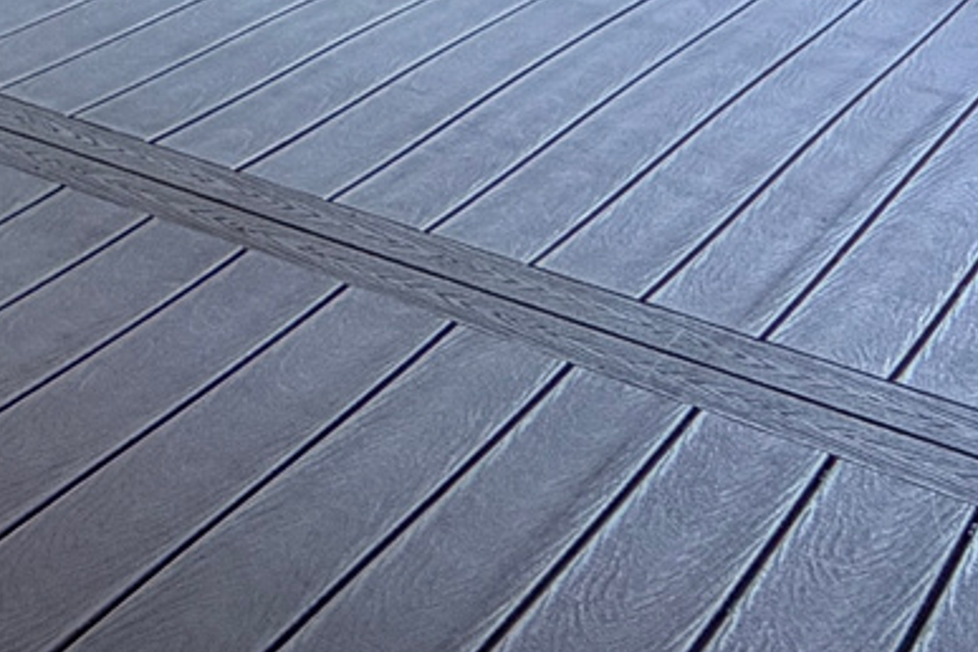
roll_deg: -1.1
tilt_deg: -8.0
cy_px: -437
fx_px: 2092
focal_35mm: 77
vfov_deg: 15.7
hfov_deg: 20.5
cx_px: -670
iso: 50
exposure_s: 1/225
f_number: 2.2
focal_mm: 2.22
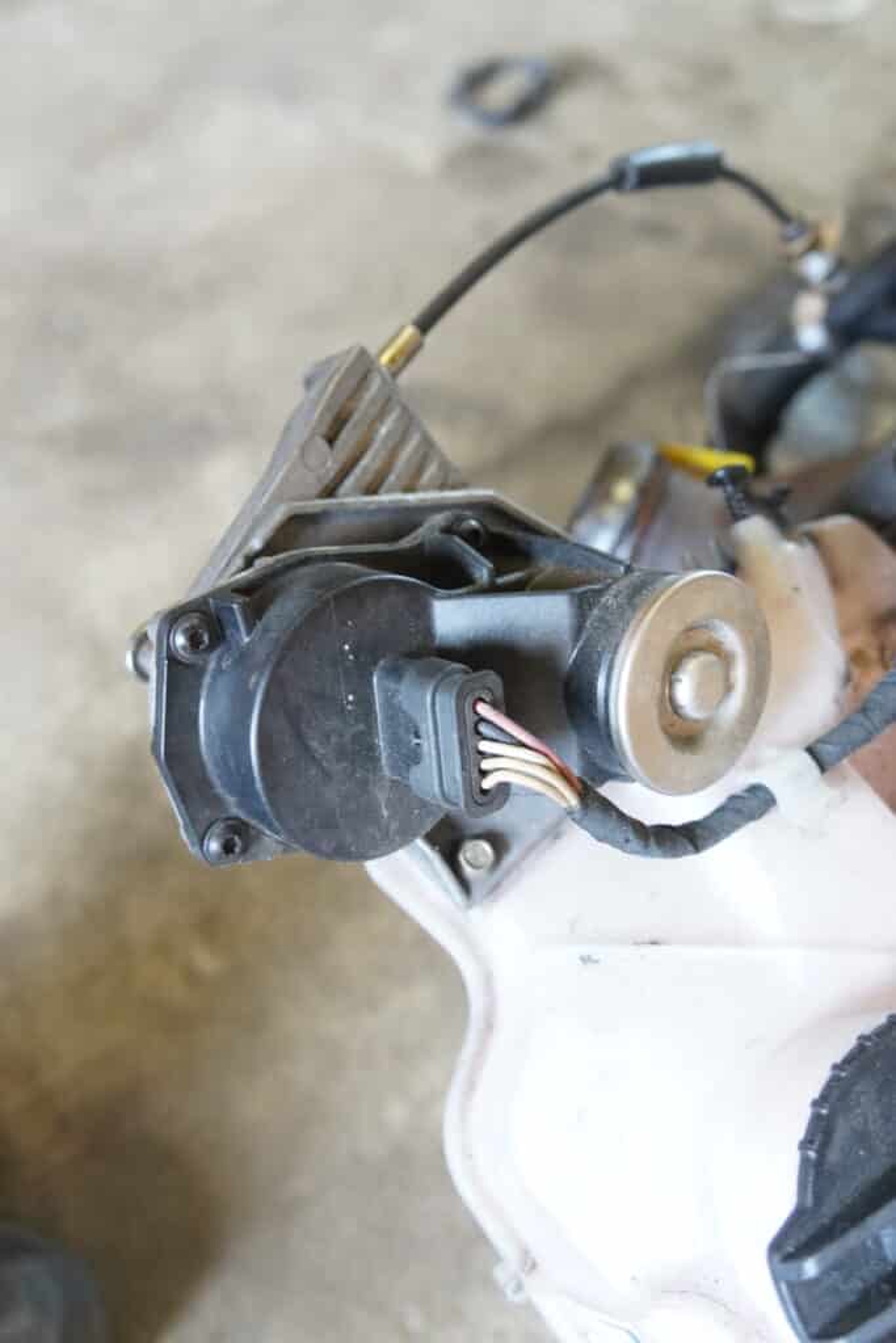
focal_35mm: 32
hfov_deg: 41.7
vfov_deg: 59.5
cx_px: 448
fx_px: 1176
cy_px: 672
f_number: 4
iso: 1600
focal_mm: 21
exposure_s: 1/60
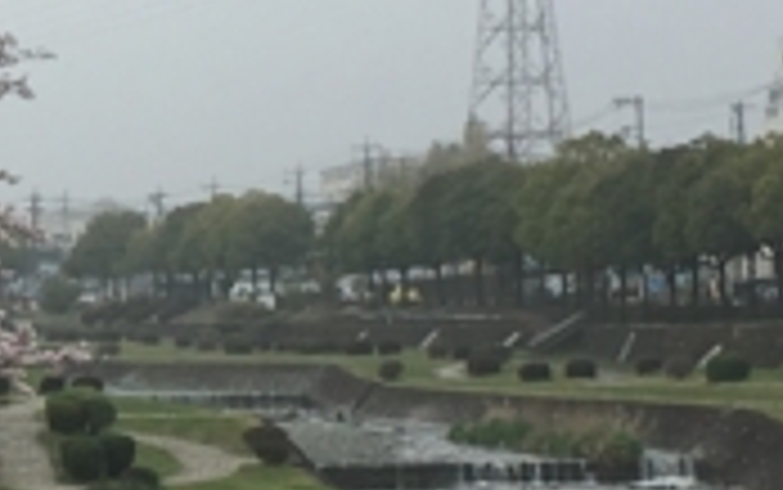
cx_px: -315
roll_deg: +0.3
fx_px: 3865
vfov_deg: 7.3
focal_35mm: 181
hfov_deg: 11.2
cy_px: 297
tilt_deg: +1.6
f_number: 2.2
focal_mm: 4.15
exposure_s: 1/938
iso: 25
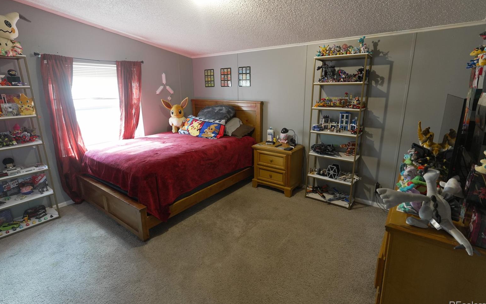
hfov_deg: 92.6
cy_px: 143
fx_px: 232
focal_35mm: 18
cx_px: 247
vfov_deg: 66.3
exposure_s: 1/40
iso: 1000
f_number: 2.8
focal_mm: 11
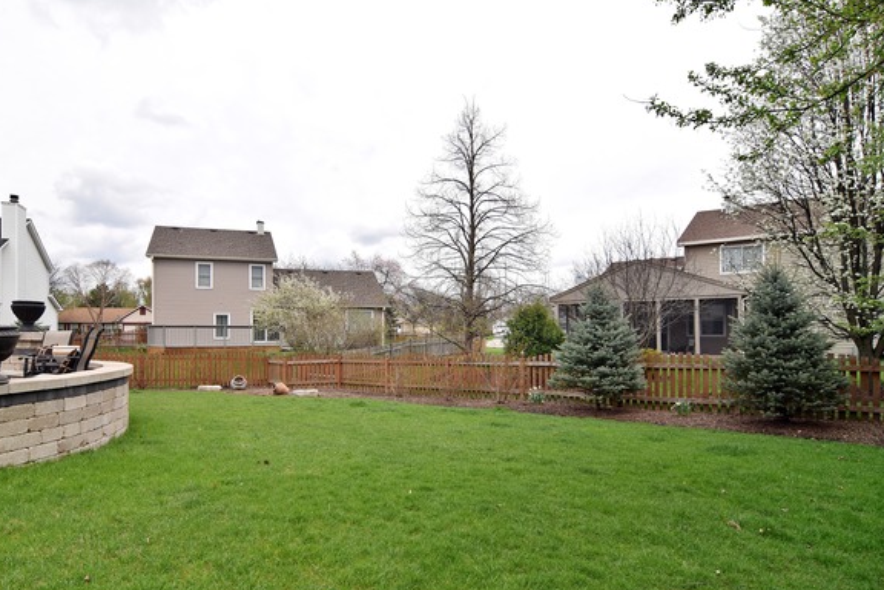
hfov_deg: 83.7
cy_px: 323
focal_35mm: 20
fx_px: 491
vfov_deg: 61.8
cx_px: 396
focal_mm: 12
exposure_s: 1/200
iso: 200
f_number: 9
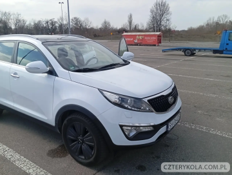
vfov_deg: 49.8
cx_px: 116
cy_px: 88
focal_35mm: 28
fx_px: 188
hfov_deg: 63.4
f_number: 1.8
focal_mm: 4.25
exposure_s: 1/1247
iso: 50
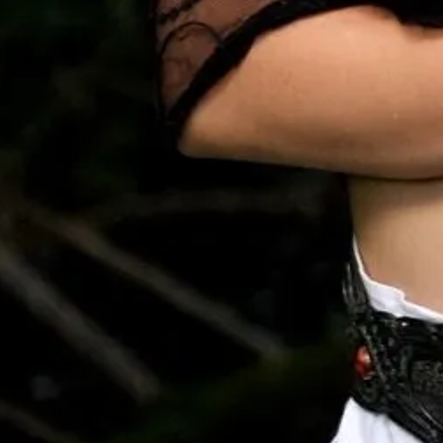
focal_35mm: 272
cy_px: -710
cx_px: 795
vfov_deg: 6.1
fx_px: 3933
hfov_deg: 6.3
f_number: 2.8
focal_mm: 50.3
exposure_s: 1/3200
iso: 5000
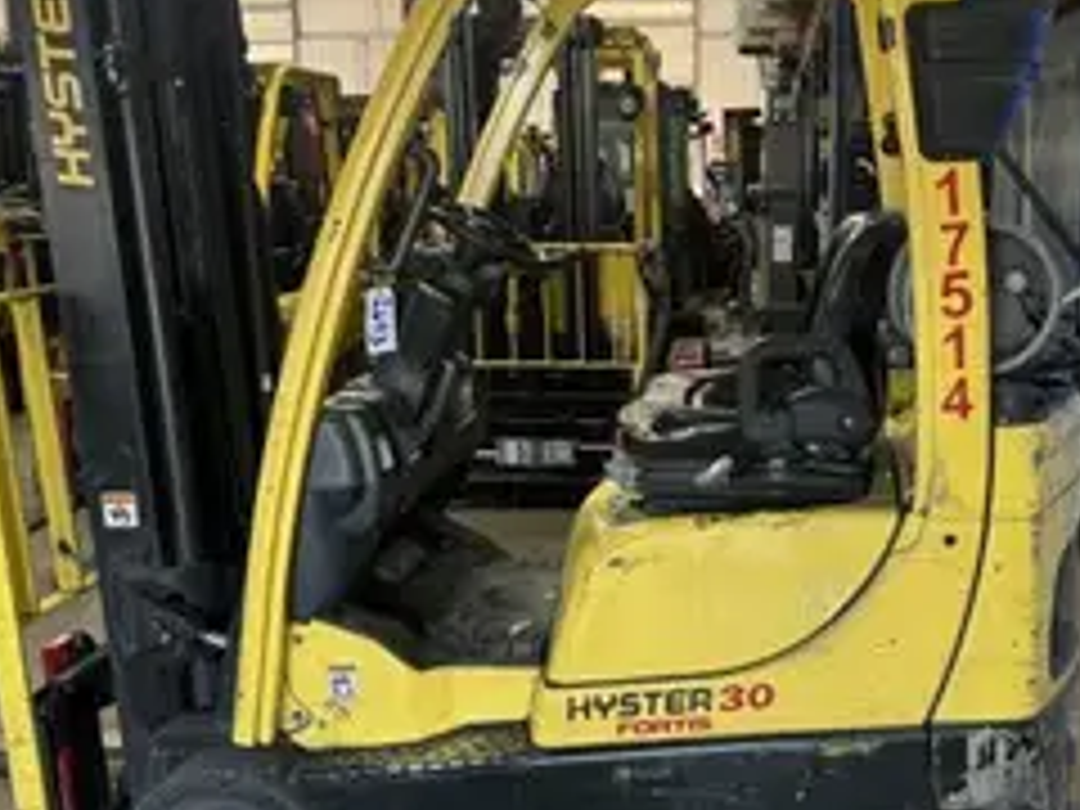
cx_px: 706
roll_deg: +0.1
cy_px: 396
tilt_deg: -11.8
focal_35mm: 40
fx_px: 1248
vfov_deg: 36.0
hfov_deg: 46.2
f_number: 1.78
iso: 200
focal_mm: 6.76
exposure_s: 1/106
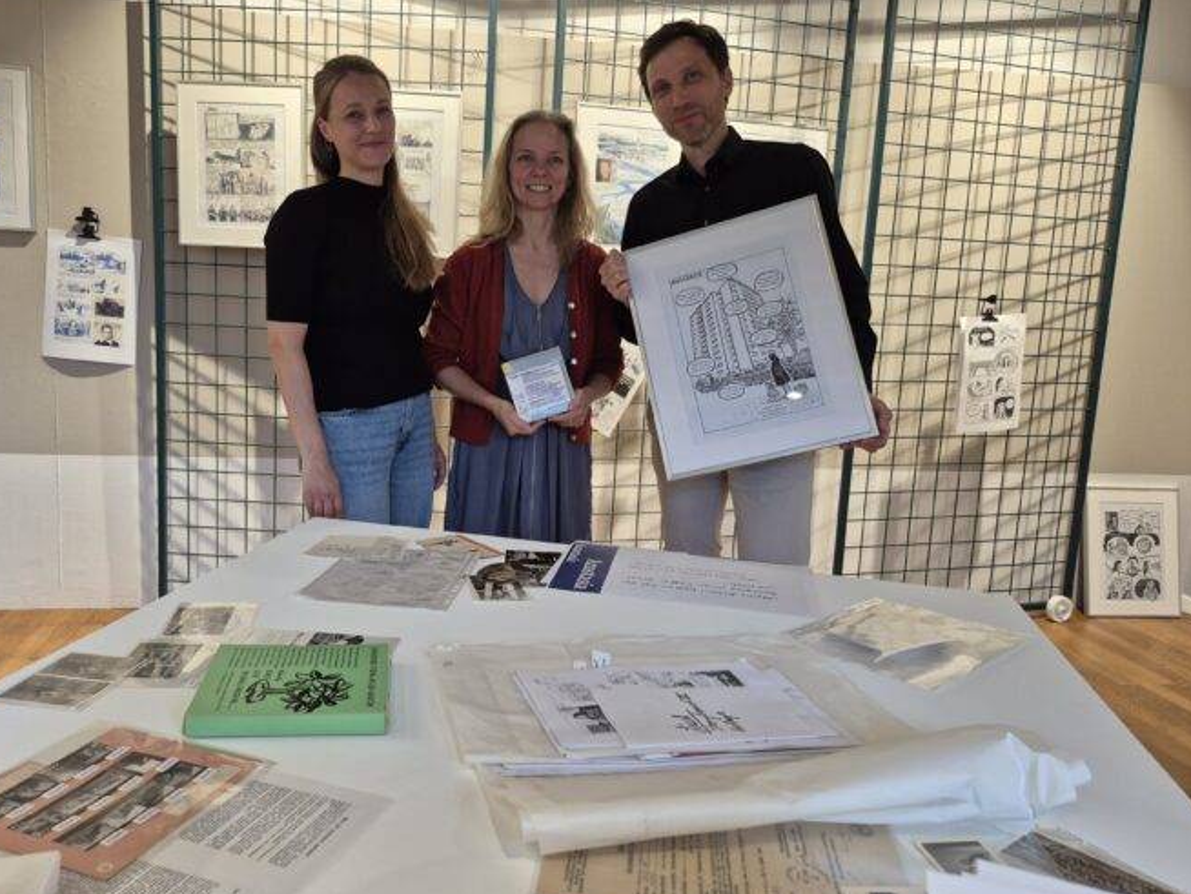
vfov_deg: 51.4
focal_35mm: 27
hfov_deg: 64.9
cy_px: 452
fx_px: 929
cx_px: 501
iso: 125
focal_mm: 5.4
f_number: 1.8
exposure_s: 1/100
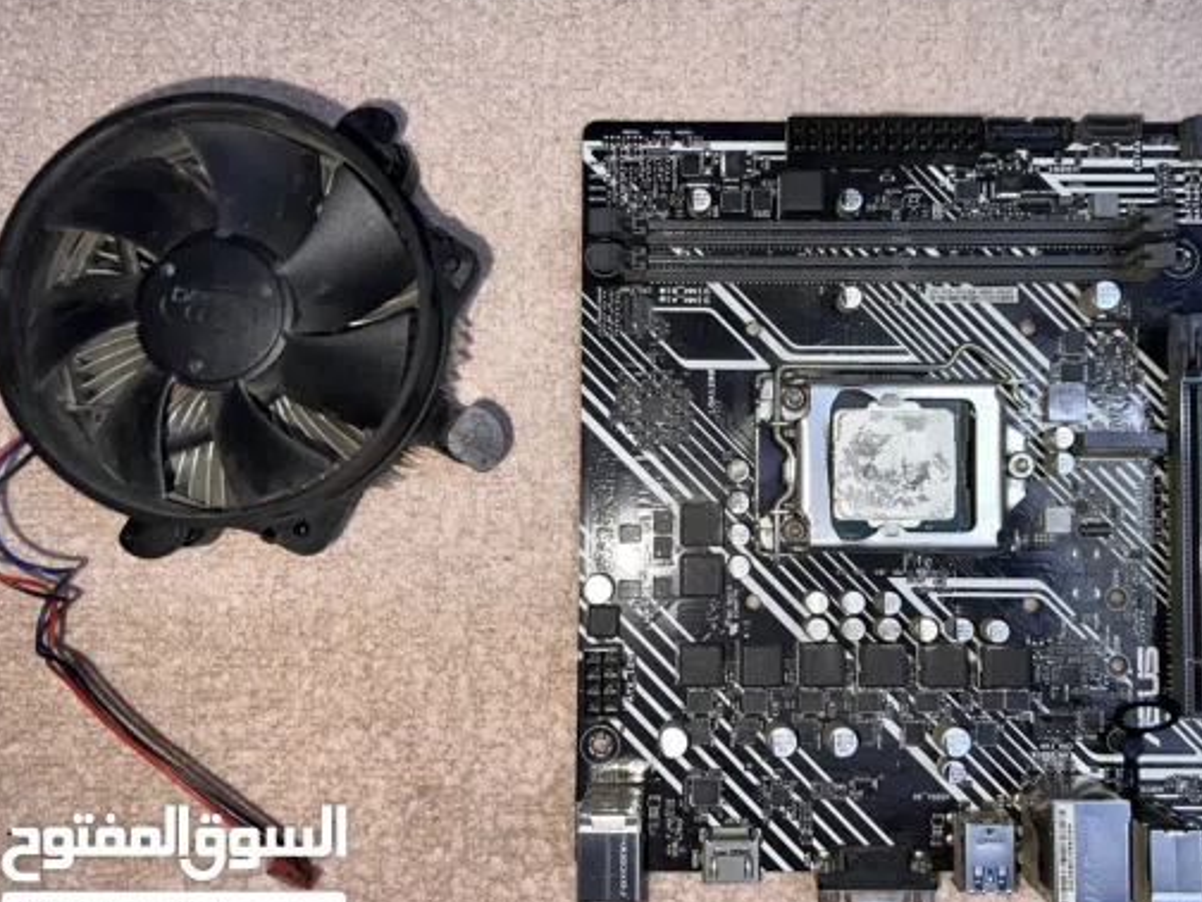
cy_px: 461
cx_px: 706
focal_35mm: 33
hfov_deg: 55.0
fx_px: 1146
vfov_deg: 42.9
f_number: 1.5
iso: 50
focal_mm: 5.7
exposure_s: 1/69
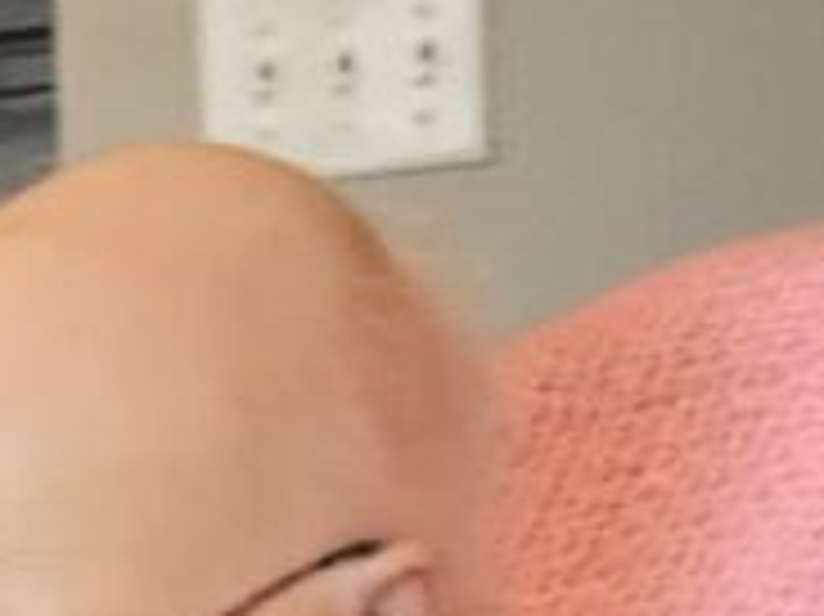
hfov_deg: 11.1
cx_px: -838
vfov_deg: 8.3
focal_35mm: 162
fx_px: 3854
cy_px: 1511
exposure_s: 1/60
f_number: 1.8
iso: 200
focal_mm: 3
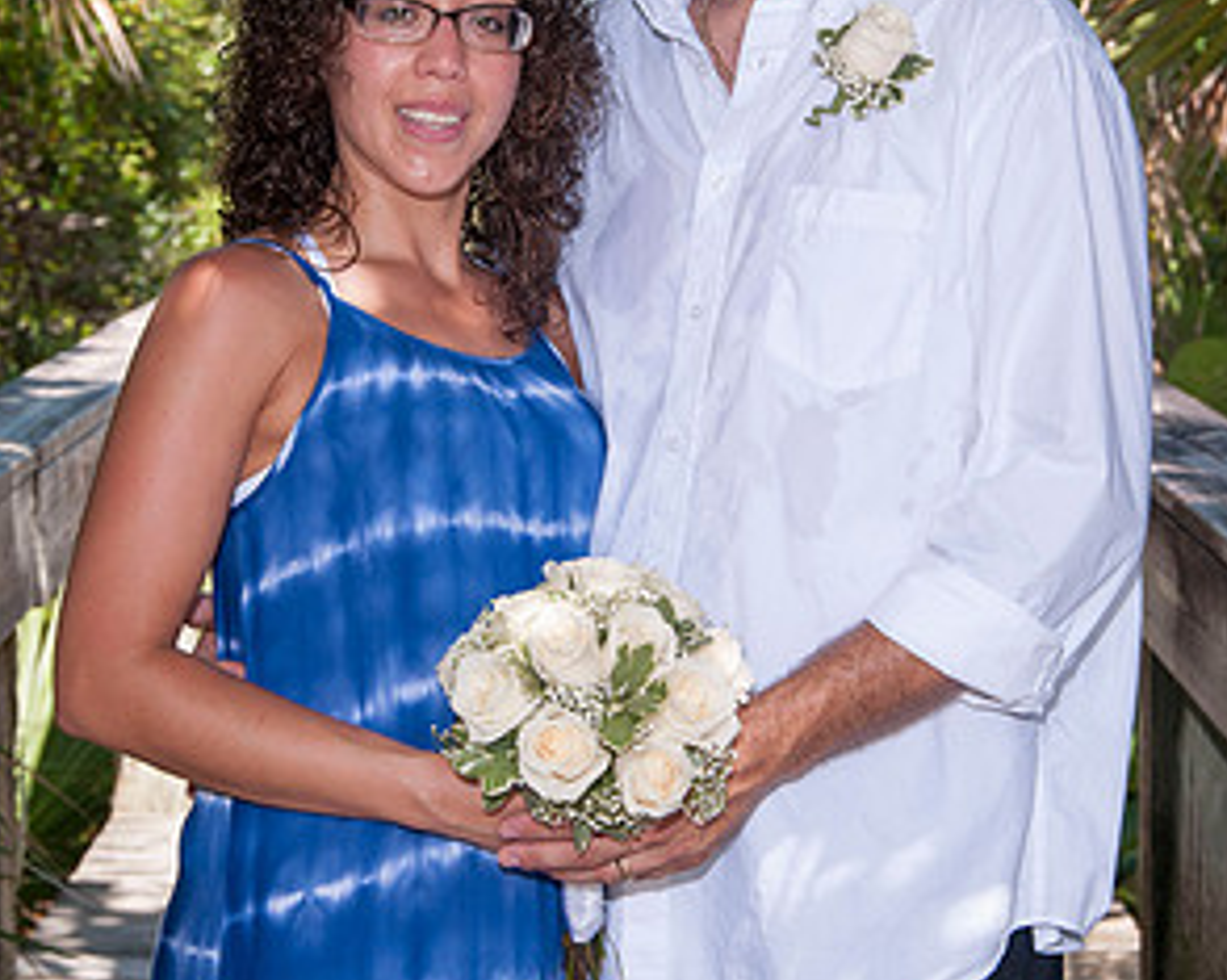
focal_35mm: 108
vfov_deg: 14.2
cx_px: 622
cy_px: 314
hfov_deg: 17.8
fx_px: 3919
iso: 100
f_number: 7.1
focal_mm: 50
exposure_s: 1/250
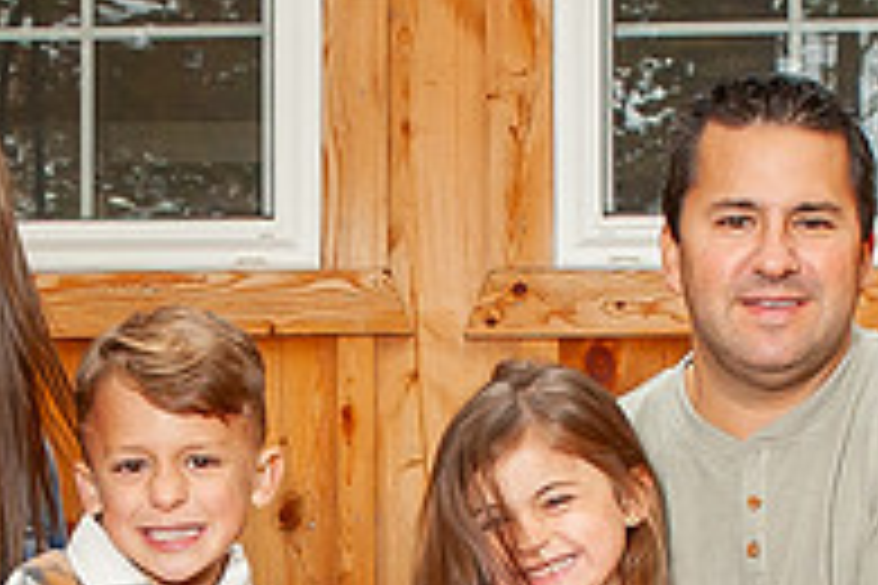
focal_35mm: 184
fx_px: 4487
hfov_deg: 11.2
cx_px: 369
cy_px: 808
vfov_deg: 7.4
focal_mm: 30
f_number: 5.6
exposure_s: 1/160
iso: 500
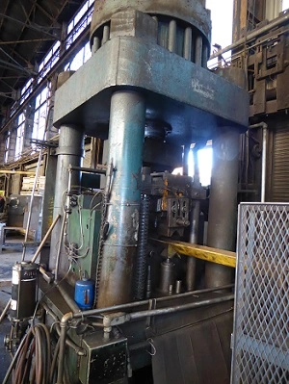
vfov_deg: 71.5
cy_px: 192
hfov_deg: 56.9
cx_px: 144
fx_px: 267
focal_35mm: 24
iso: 800
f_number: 3.3
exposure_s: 1/60
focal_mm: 4.3
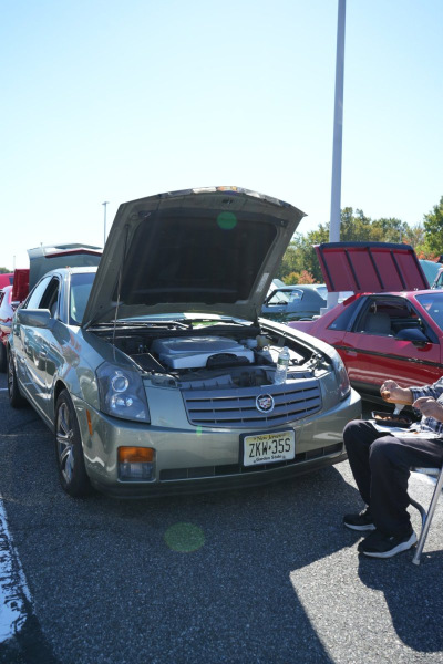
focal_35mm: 30
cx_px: 222
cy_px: 332
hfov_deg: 43.6
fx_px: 554
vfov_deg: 61.9
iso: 100
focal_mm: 30
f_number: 6.3
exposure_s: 1/160
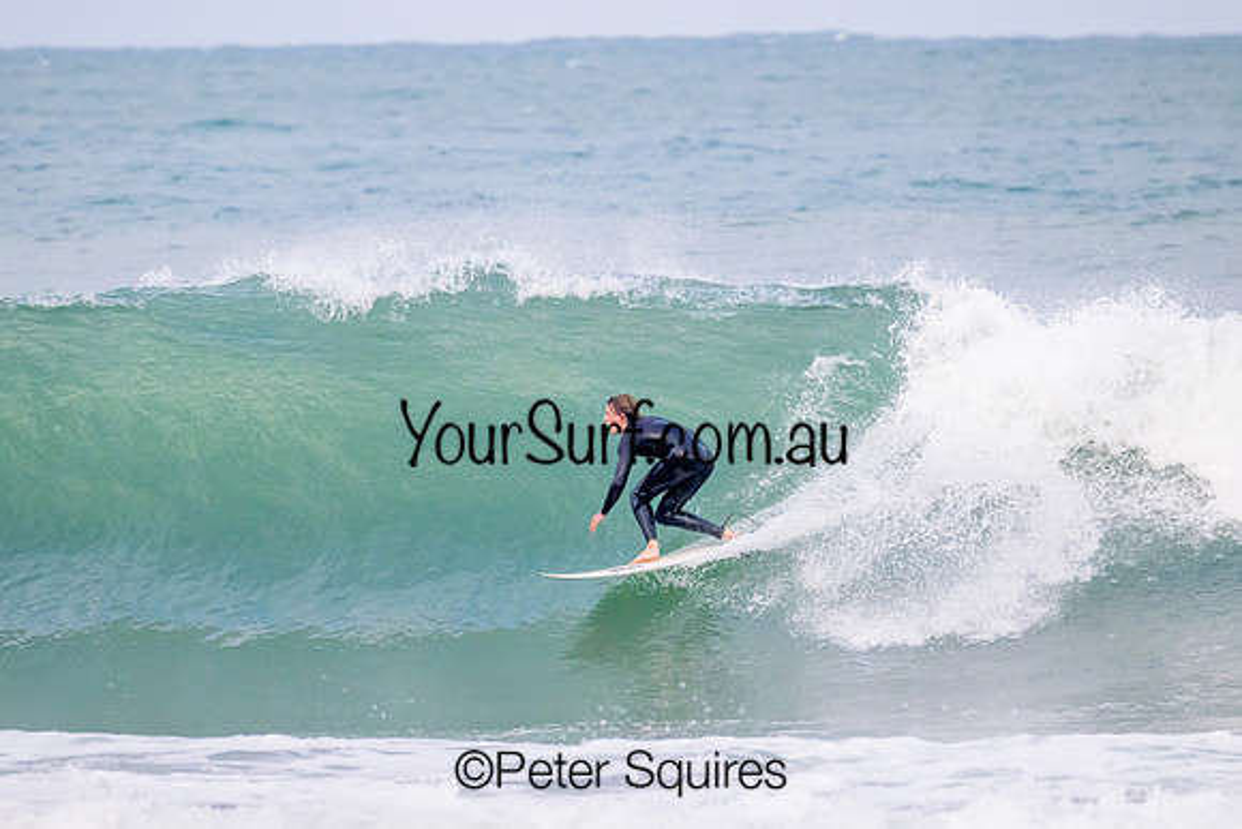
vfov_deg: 2.2
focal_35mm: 637
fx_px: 21979
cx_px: 621
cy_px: 414
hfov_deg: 3.2
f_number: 11
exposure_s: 1/2000
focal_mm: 610
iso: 5000
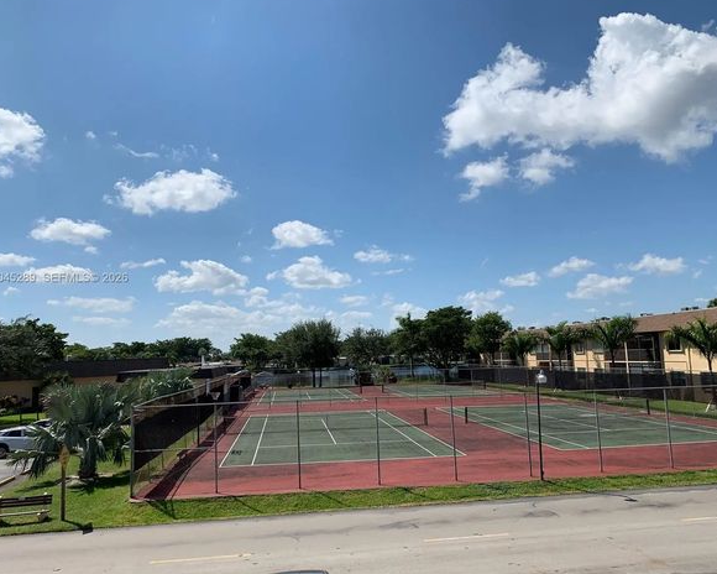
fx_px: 594
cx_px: 370
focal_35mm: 28
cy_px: 278
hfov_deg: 62.2
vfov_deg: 51.5
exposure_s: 1/4464
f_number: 1.8
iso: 25
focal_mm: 4.25
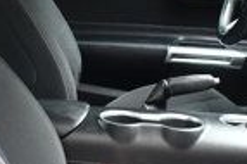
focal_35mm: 121
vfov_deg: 11.3
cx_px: 147
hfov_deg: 16.9
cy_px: 130
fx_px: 829
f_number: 3.5
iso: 1000
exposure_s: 1/125
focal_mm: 18
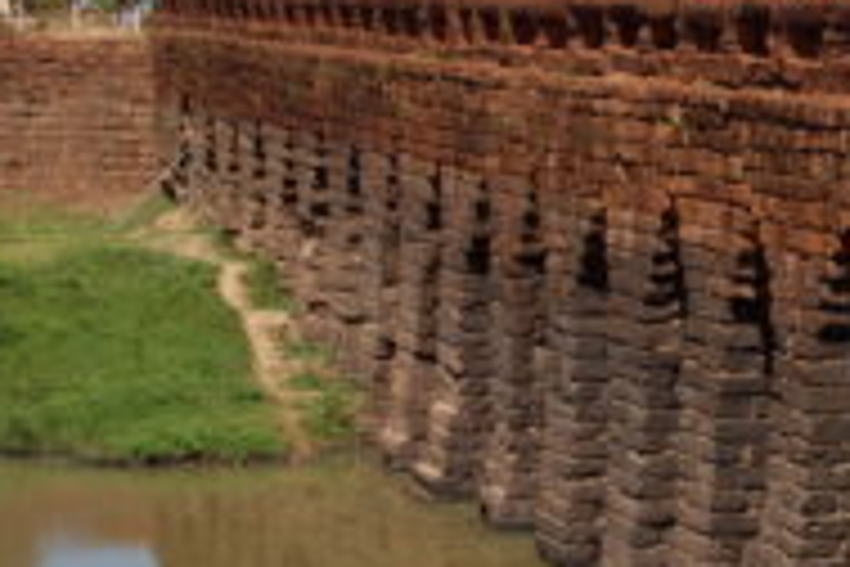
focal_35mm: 115
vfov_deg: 11.9
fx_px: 2723
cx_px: 1084
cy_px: 403
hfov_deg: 16.8
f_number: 8
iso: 100
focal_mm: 29
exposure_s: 1/250
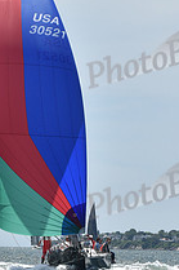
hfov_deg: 5.0
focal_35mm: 272
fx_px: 2032
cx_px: 20
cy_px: 6
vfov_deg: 7.5
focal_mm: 98
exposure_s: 1/1250
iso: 250
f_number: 8
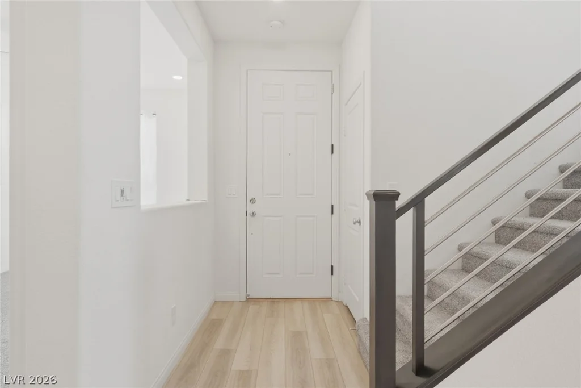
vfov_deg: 64.6
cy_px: 194
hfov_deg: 86.9
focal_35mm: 19
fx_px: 307
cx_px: 290
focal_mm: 12.6
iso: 640
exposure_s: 1/13
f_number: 9
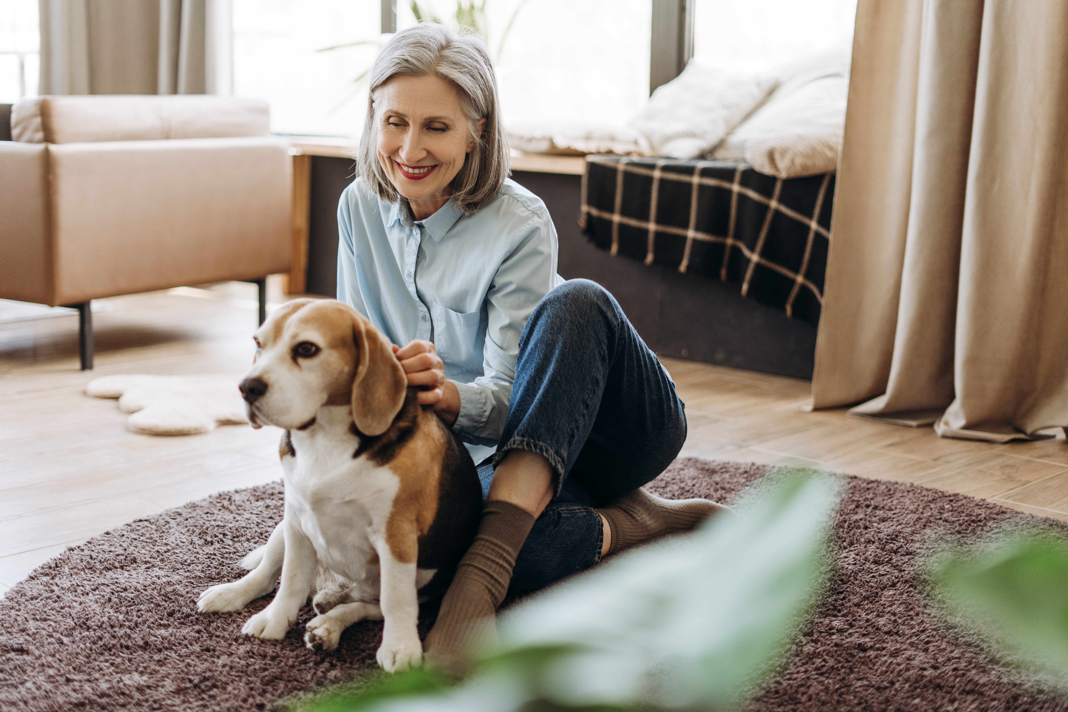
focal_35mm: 50
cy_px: 356
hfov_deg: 39.6
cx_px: 534
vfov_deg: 27.0
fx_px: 1483
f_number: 2
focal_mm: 50
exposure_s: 1/640
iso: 250
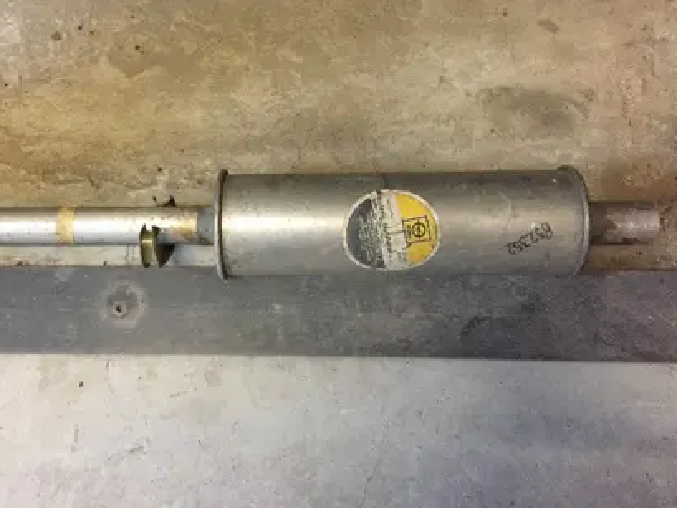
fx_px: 665
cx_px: 290
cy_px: 215
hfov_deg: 53.7
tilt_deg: -73.7
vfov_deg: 41.7
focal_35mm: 34
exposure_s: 1/17
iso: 250
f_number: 2.2
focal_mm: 4.15
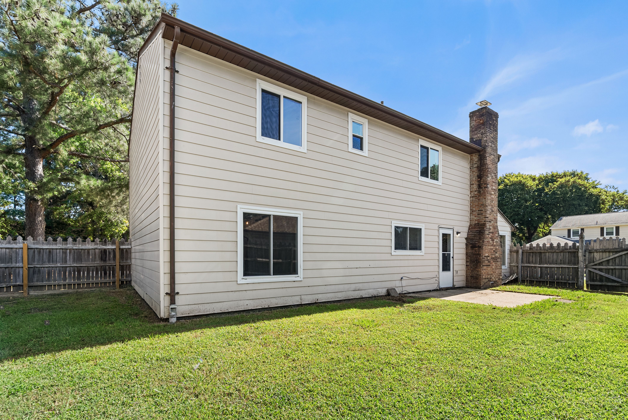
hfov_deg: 96.7
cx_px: 314
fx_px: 279
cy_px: 210
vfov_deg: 73.8
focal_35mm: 16
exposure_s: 1/25
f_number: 9
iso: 100
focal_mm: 16
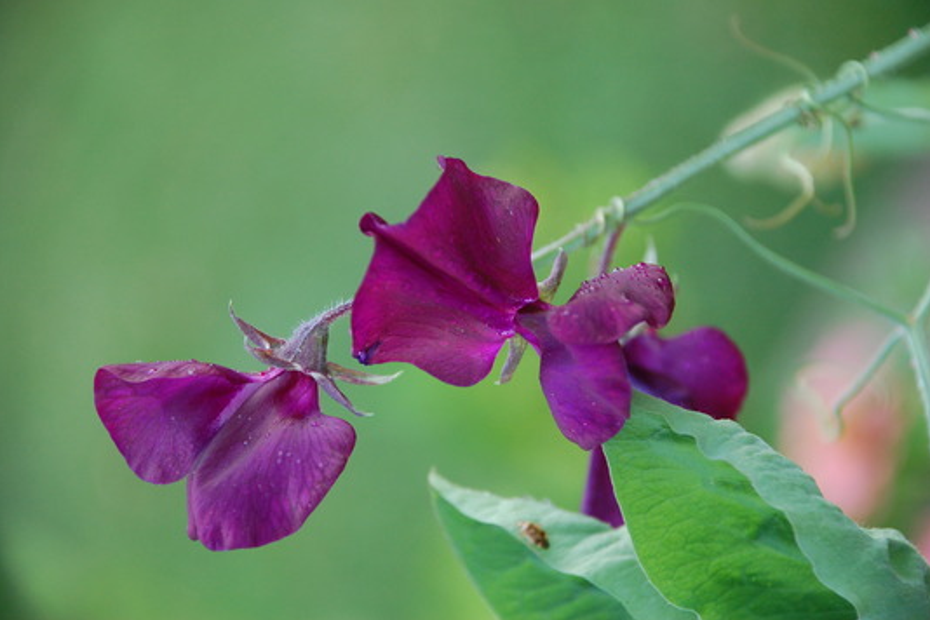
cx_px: 463
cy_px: 309
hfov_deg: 10.1
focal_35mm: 205
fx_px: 5283
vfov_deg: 6.7
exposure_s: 1/125
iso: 720
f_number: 5.6
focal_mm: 135
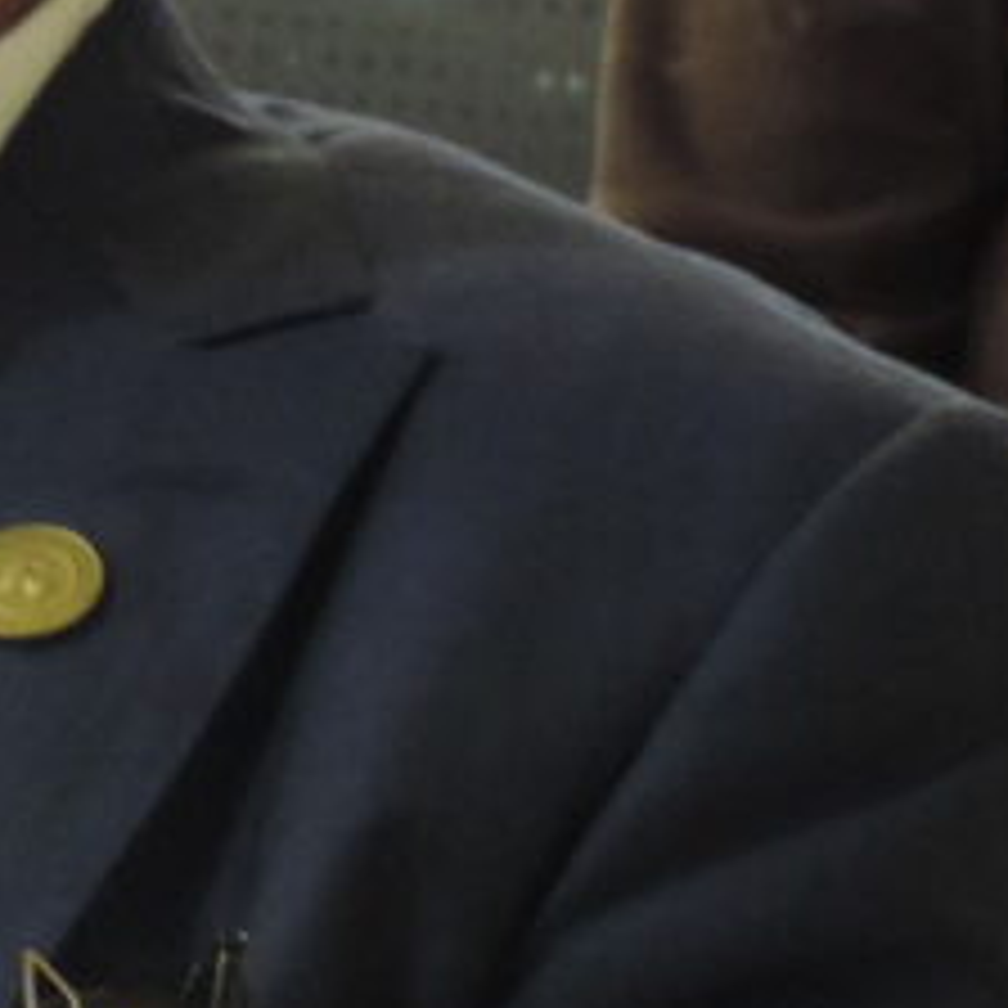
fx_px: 9982
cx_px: -1156
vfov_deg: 5.8
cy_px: -81
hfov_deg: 5.6
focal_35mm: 303
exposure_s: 1/25
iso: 800
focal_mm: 13.3
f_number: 3.9
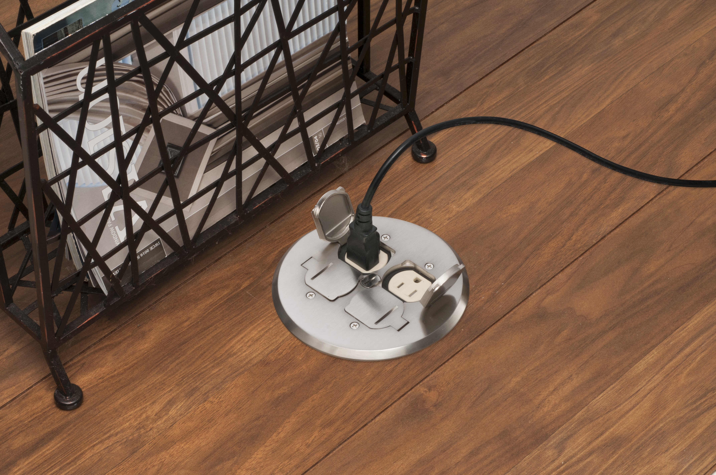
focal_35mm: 90
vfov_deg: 15.2
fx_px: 1788
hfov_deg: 22.6
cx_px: 358
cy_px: 238
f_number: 25
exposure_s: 1/100
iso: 200
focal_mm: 60
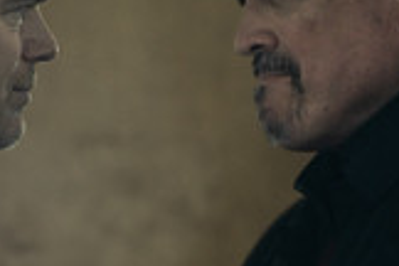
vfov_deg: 5.2
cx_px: 79
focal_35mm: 262
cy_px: 186
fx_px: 2904
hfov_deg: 7.8
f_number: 1.6
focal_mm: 85
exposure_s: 1/160
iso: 800
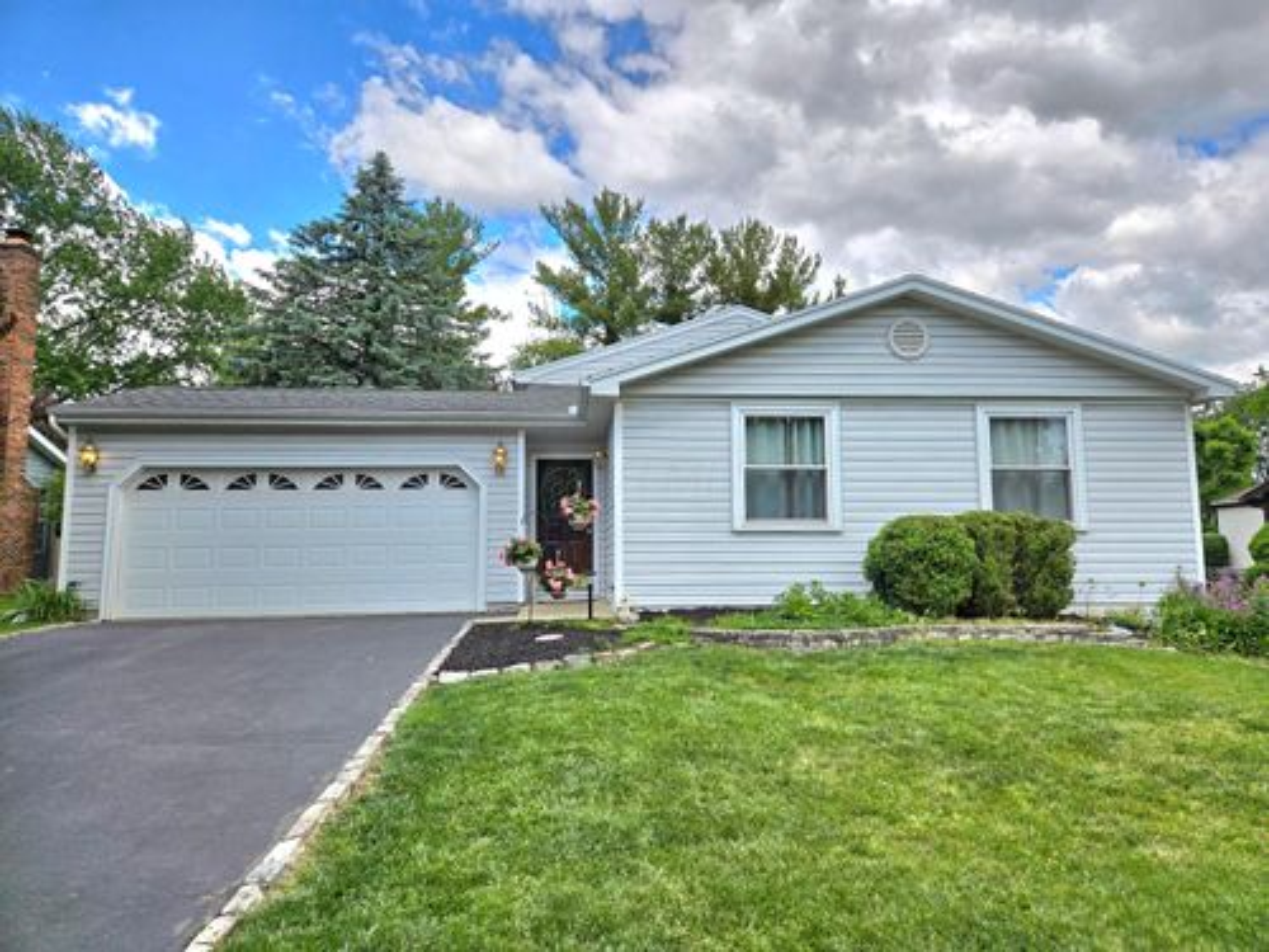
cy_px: 476
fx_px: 843
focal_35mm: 23
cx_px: 634
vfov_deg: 58.9
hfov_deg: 73.9
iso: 25
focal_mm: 5.4
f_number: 1.8
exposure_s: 1/2000
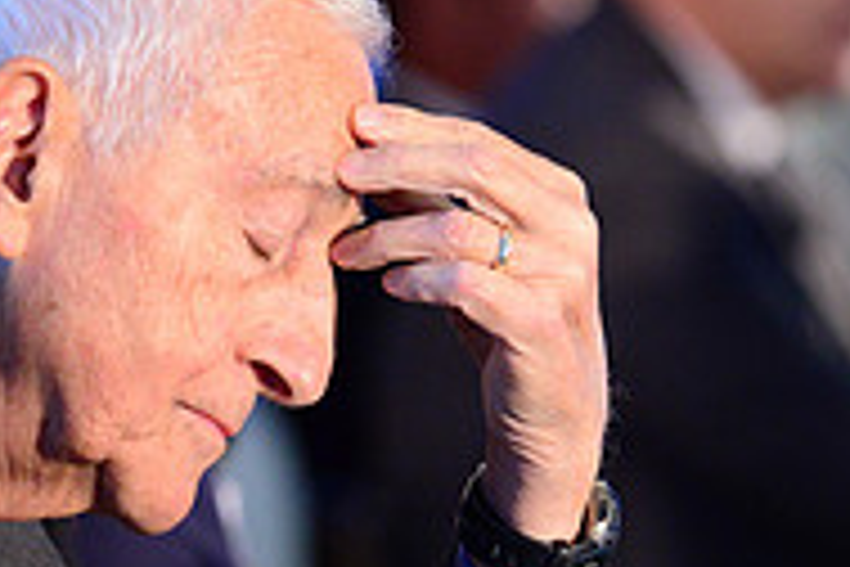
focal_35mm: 446
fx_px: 10530
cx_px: 288
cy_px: 380
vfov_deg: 3.1
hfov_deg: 4.6
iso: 4000
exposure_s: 1/160
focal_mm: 145
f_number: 2.8
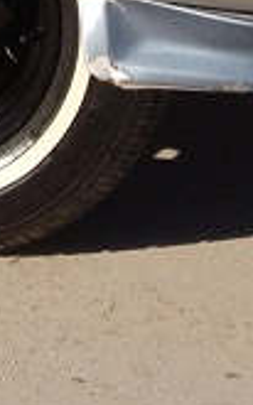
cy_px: -616
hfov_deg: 4.3
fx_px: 3235
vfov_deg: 6.7
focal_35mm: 293
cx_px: -577
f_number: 2.4
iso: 64
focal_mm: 4.28
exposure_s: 1/1453
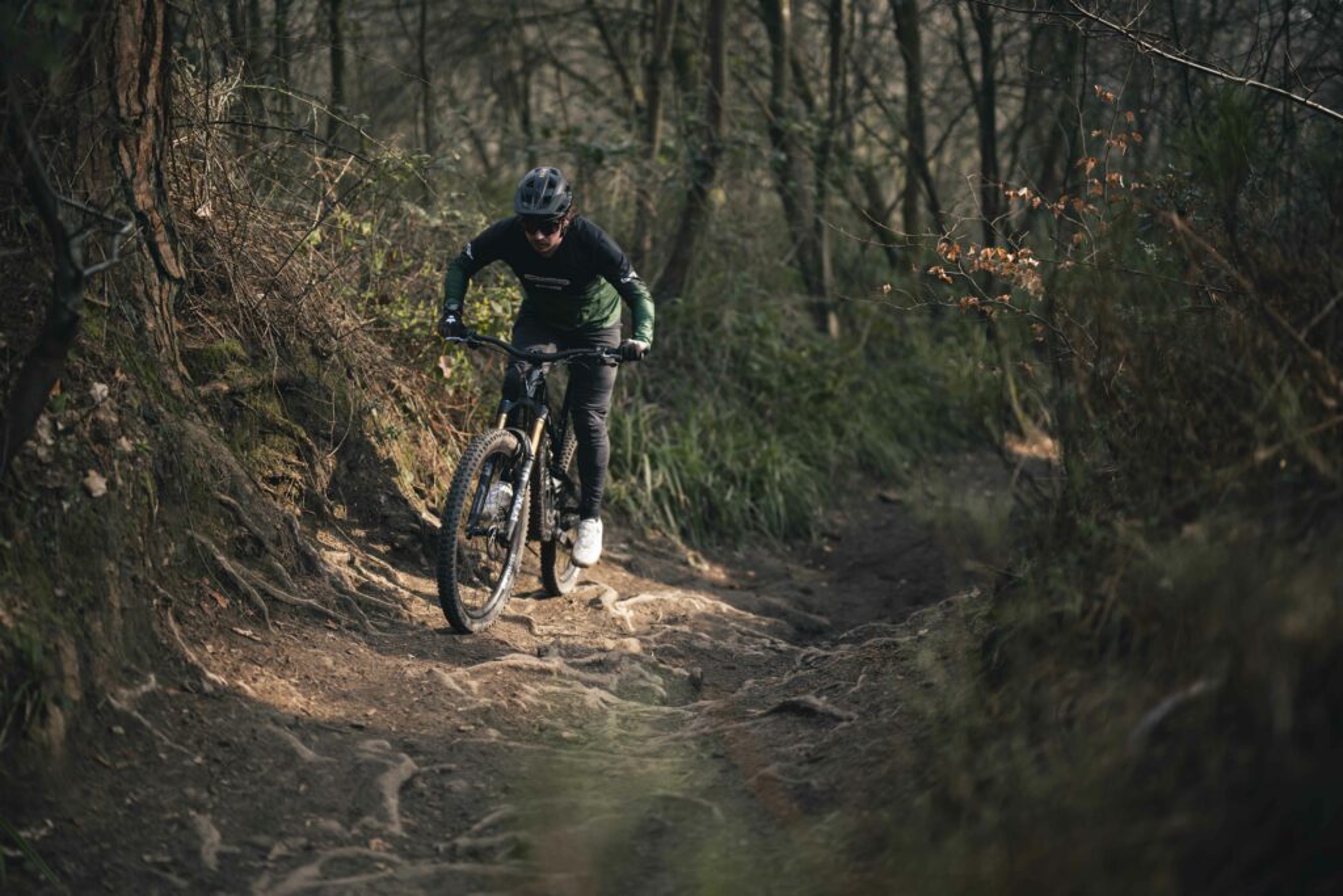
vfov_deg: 27.0
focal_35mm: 50
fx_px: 1865
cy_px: 448
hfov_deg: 39.6
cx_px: 672
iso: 64
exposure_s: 1/1600
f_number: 1.2
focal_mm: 50
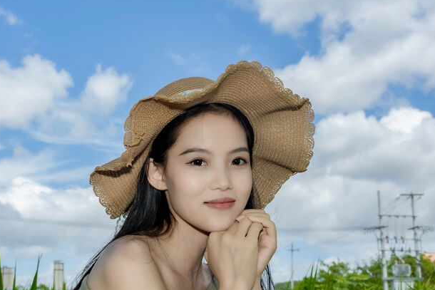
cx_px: 166
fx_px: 713
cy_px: 156
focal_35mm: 59
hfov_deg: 33.8
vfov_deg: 23.0
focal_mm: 30
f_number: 8
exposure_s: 1/250
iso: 100
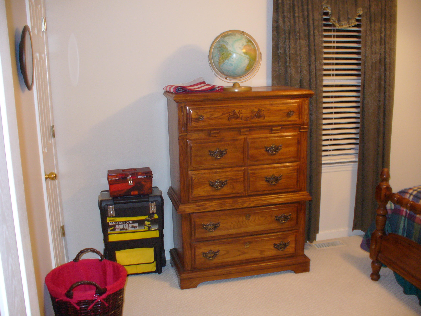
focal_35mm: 37
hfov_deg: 50.1
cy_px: 158
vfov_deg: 38.7
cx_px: 210
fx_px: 450
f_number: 2.8
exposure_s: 1/8
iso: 125
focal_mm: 6.1
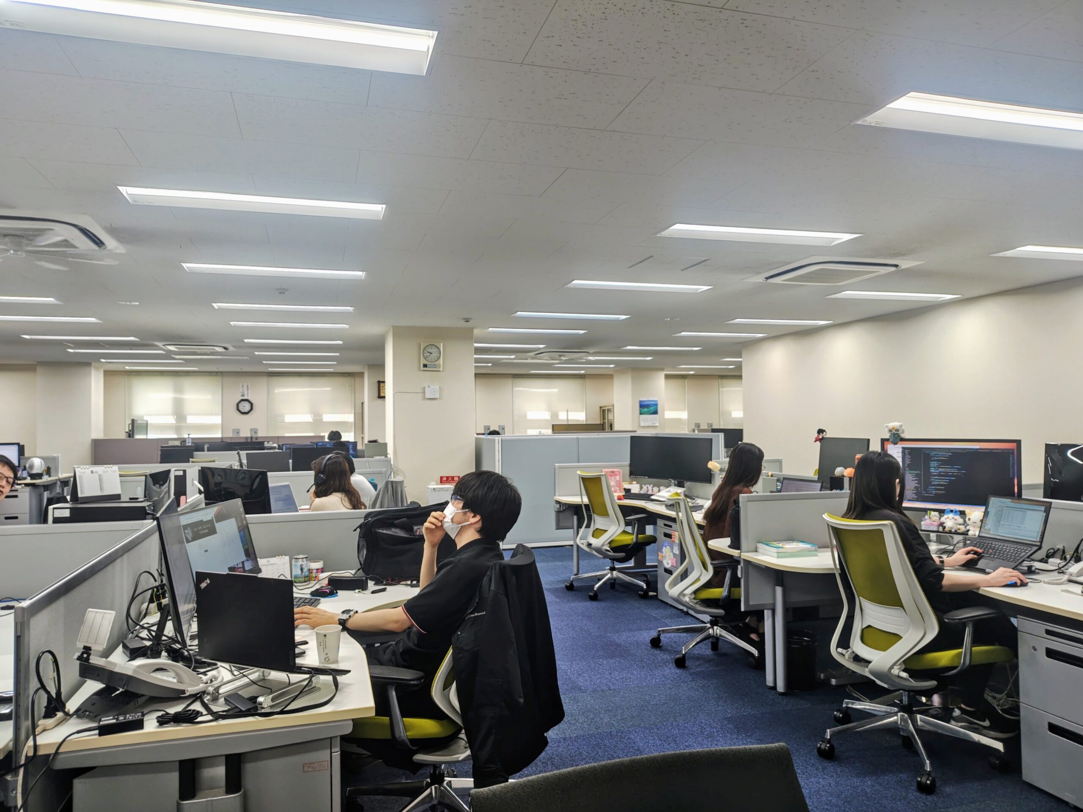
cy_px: 406
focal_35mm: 23
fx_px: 720
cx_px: 542
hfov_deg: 73.9
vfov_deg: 58.9
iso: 227
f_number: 1.9
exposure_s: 1/100
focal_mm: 5.56
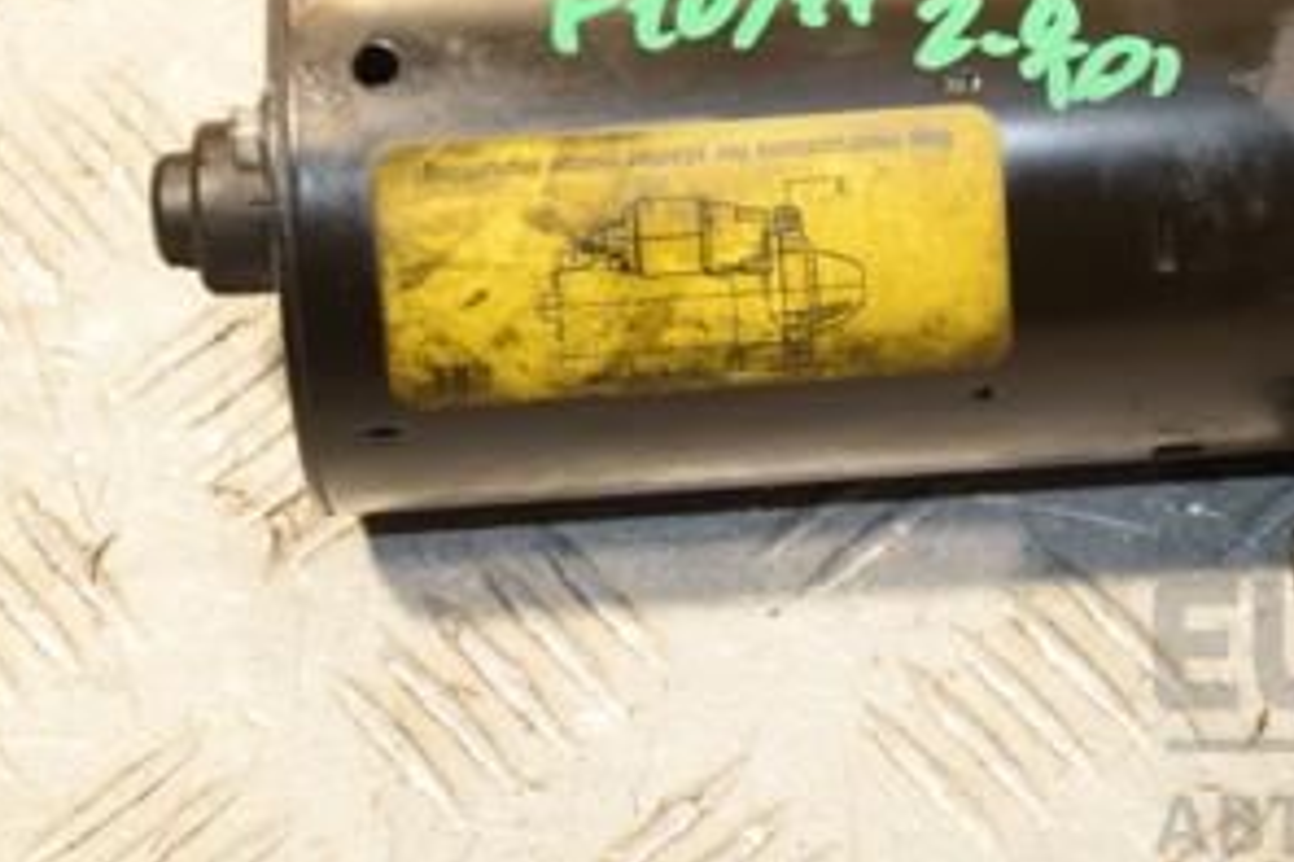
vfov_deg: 9.0
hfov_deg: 13.4
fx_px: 5460
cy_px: 61
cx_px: 1071
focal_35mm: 152
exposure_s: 1/160
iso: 800
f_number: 5
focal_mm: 50
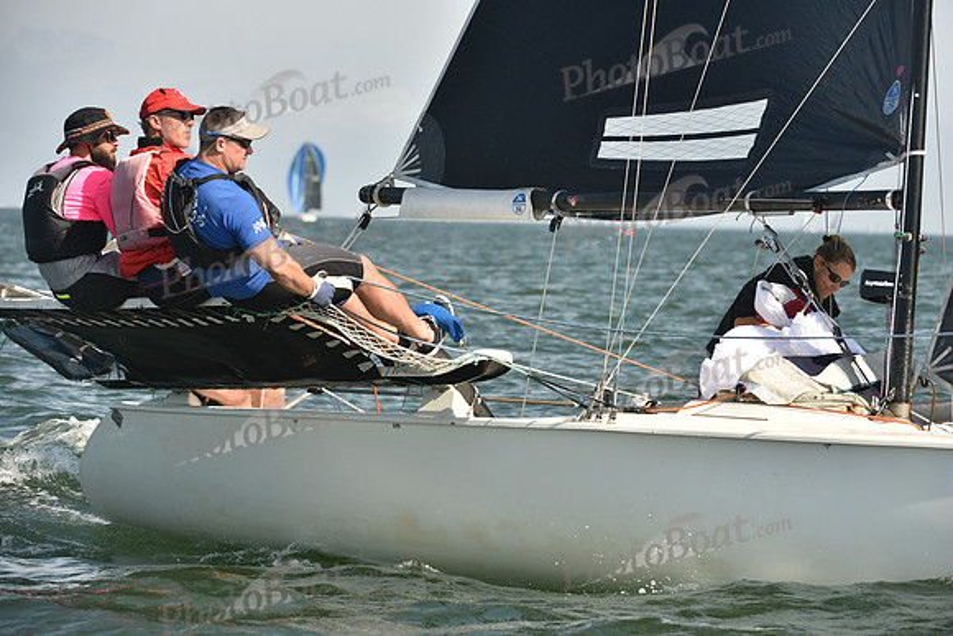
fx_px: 5295
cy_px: 318
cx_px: 476
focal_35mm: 200
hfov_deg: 10.3
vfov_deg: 6.9
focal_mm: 200
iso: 400
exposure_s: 1/1250
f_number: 7.1
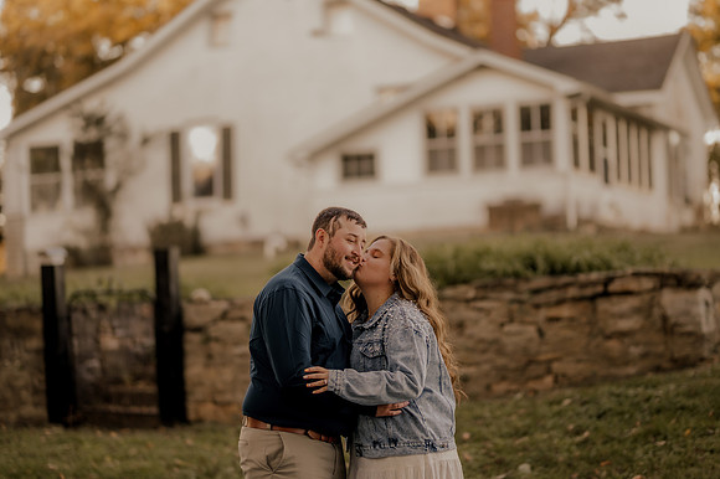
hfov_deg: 23.9
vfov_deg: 16.1
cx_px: 360
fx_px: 1699
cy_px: 240
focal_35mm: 85
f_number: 1.4
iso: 50
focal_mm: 85
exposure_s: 1/100
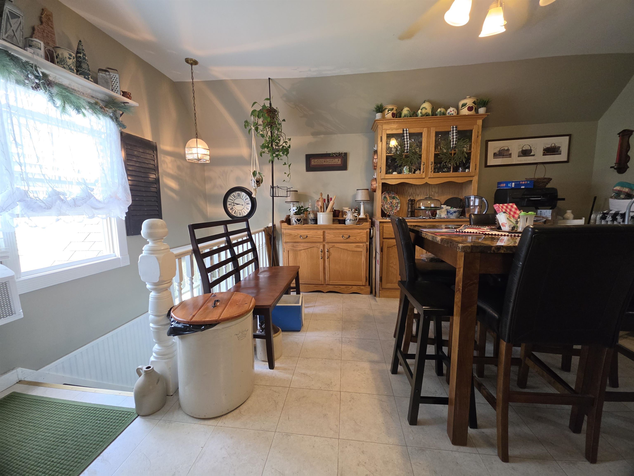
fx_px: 238
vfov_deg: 89.9
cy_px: 238
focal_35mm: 13
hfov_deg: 106.2
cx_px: 317
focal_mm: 2.2
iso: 250
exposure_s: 1/120
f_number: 1.9
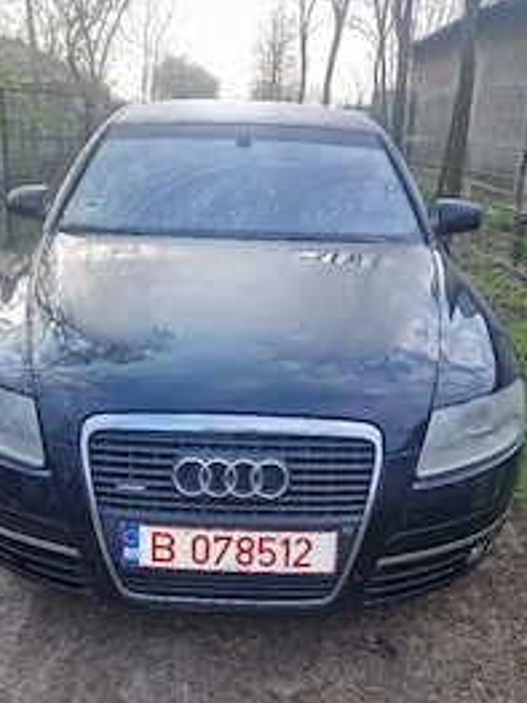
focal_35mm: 35
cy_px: 511
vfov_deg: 50.9
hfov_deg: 40.6
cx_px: 230
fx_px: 711
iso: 50
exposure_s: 1/263
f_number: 1.8
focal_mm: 5.4
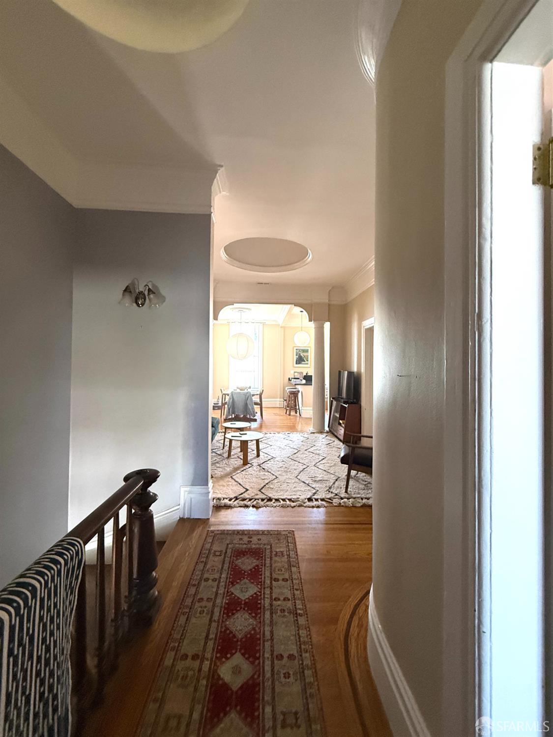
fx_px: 298
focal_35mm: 14
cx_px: 276
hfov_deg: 85.7
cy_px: 368
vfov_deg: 102.1
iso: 320
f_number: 2.2
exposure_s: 1/61
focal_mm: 2.22
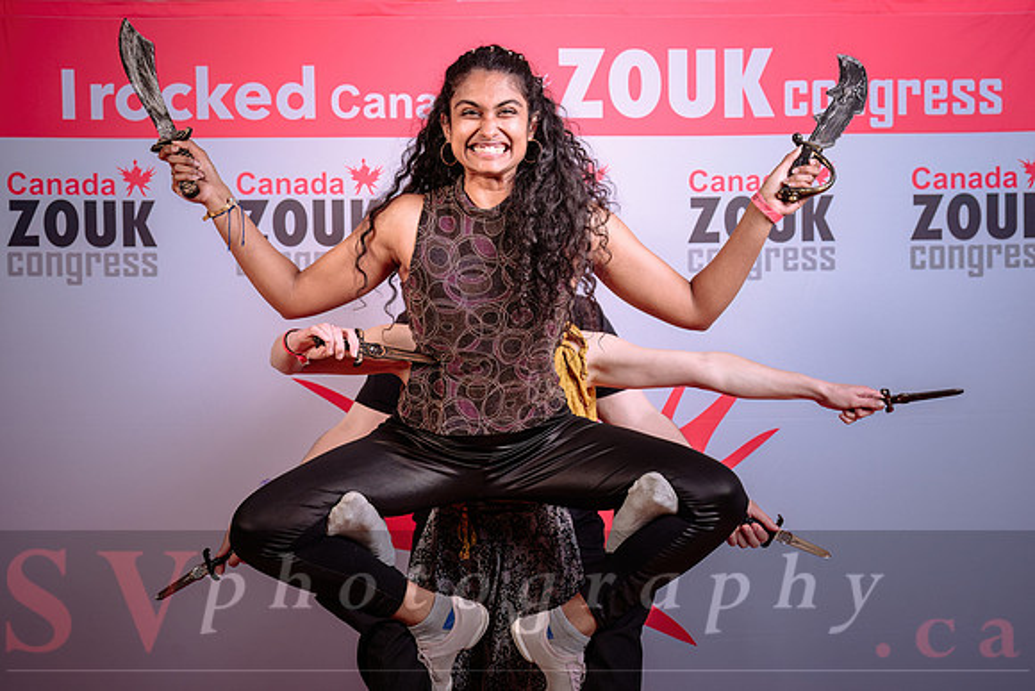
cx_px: 535
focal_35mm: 54
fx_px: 1559
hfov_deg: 36.7
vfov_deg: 25.0
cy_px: 328
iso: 100
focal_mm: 49
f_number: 5.6
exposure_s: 1/160
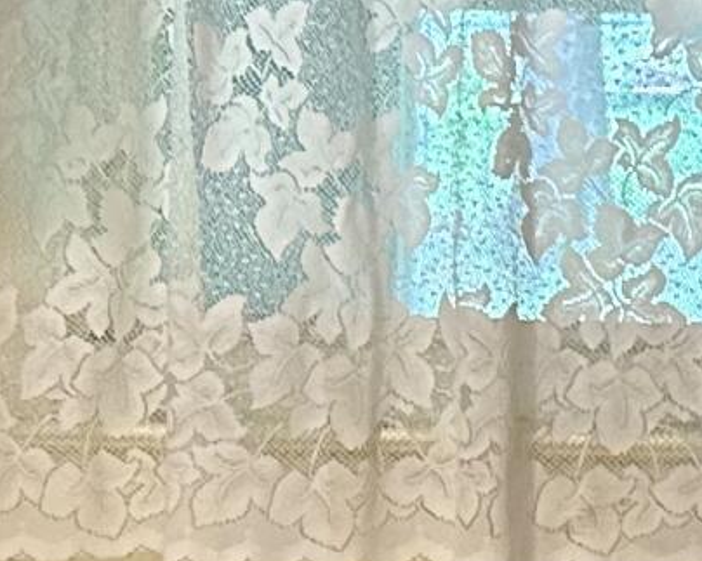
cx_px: 532
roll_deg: -0.8
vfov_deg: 8.8
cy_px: 505
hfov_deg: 11.1
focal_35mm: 174
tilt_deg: -8.8
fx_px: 3614
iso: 800
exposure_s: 1/40
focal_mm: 6.86
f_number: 1.78
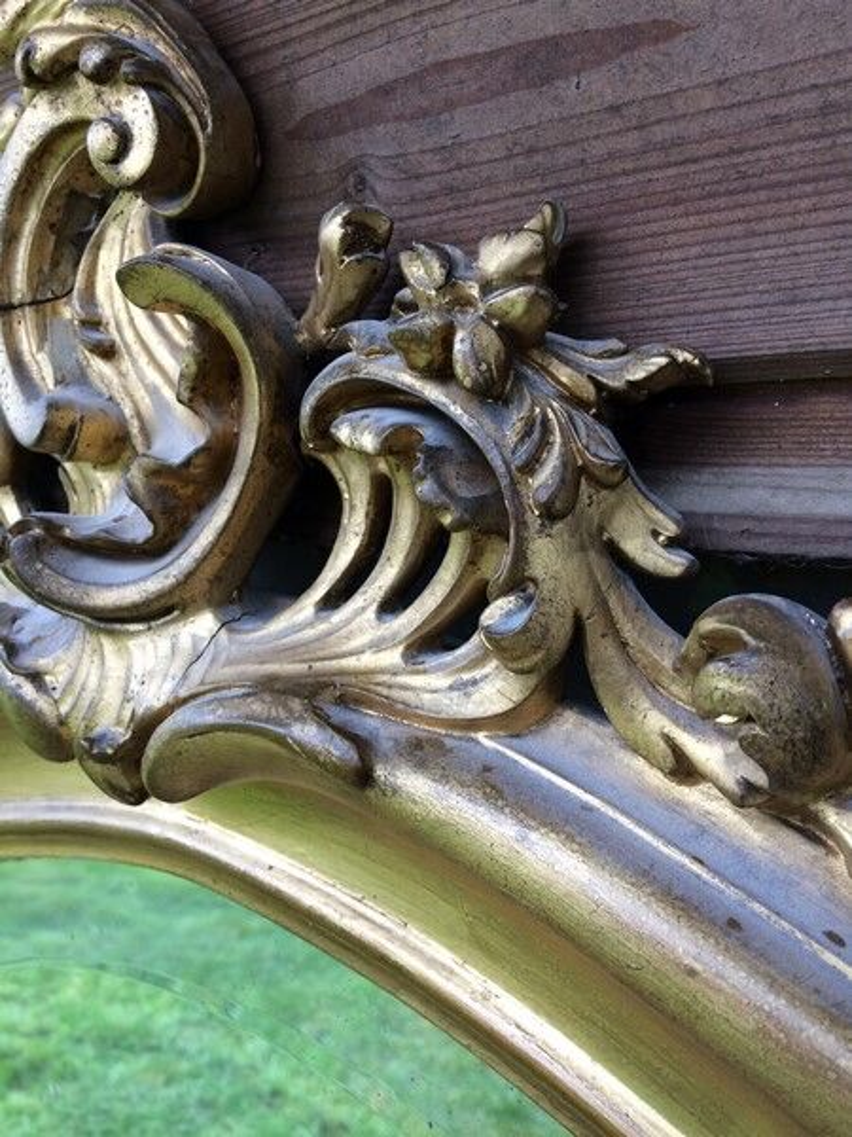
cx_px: 426
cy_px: 568
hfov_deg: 48.2
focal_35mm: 29
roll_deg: +5.1
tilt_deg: -14.5
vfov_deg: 61.7
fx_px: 952
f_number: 2.2
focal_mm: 4.15
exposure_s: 1/33
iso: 32
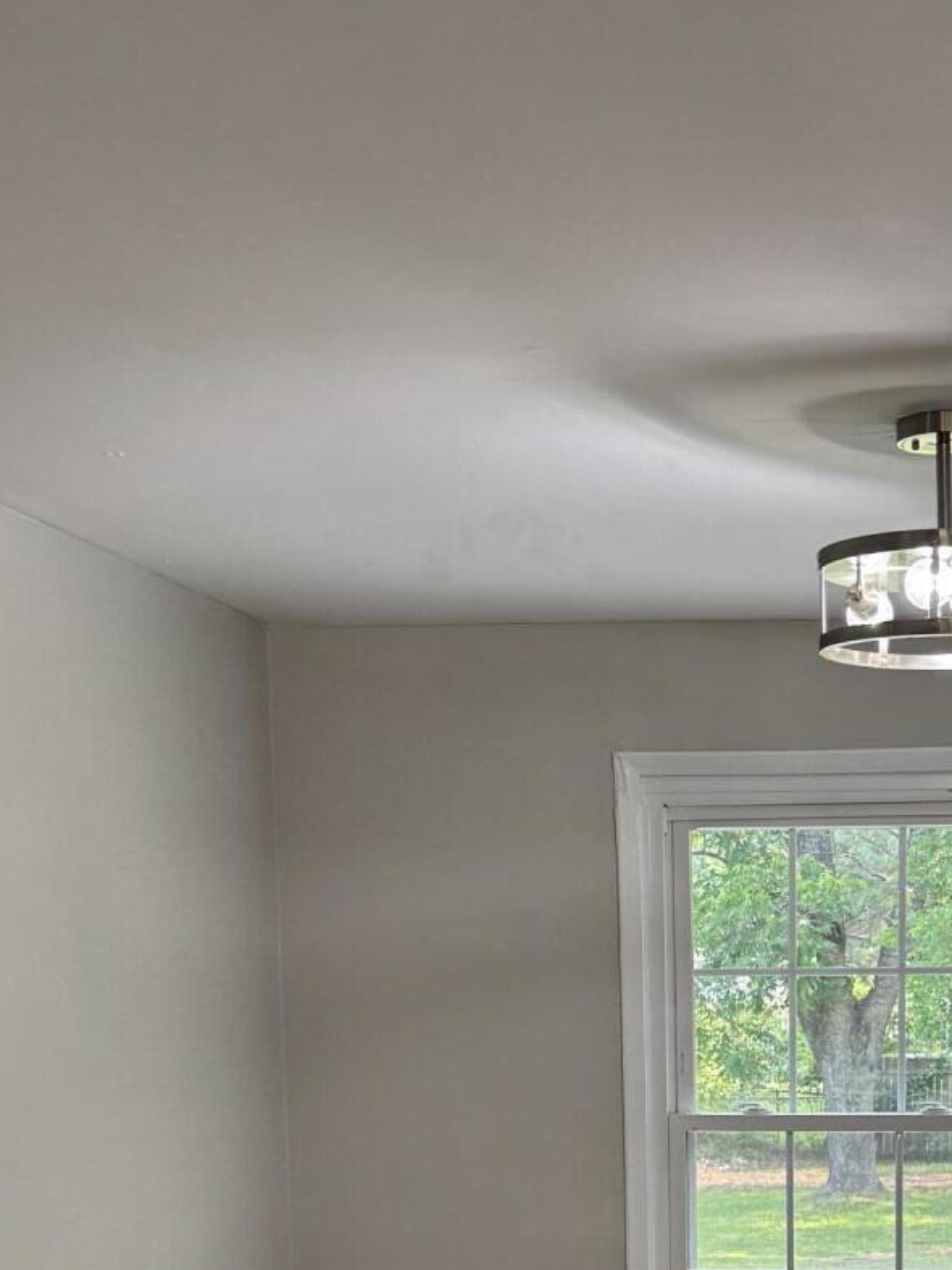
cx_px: 813
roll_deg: -0.1
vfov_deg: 29.7
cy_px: 1251
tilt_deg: -4.3
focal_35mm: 61
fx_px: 2237
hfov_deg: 23.5
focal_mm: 6.76
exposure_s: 1/120
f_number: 1.78
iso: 100
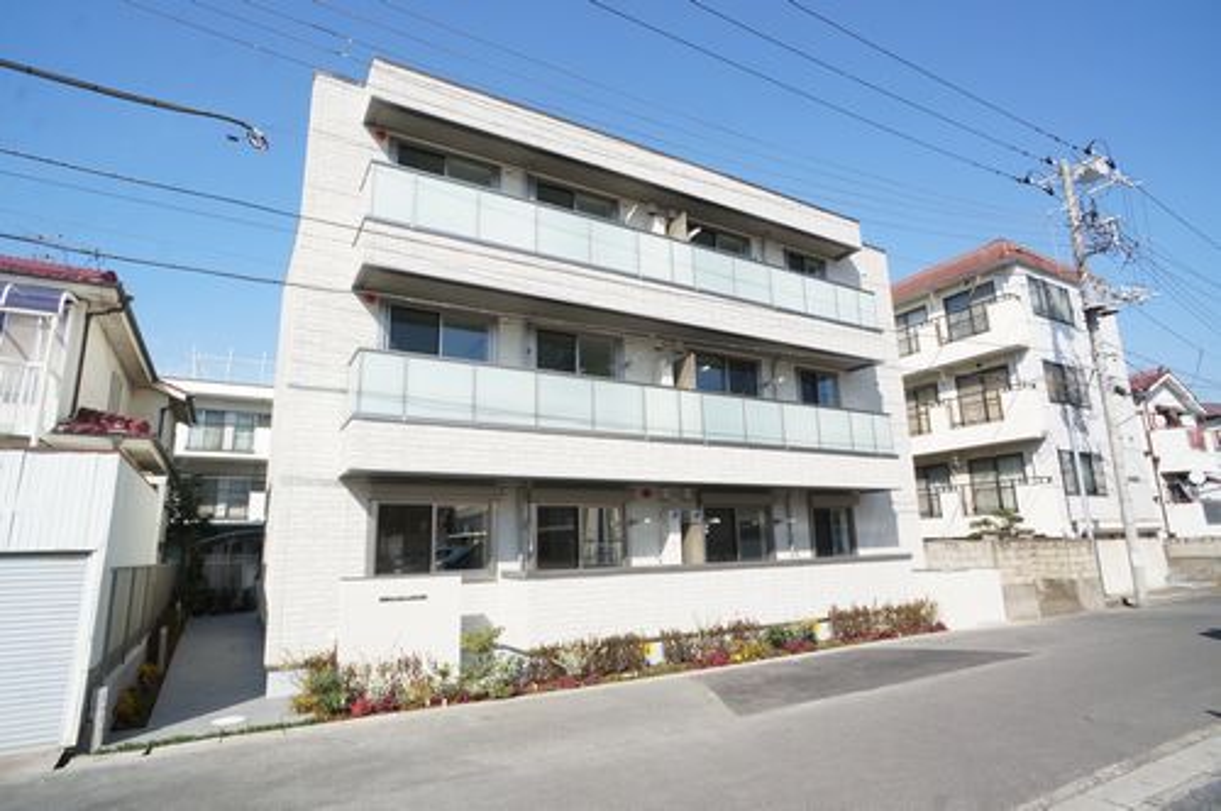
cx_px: 610
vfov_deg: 53.0
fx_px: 813
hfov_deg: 73.8
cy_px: 406
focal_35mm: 24
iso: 100
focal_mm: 16
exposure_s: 1/125
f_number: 9
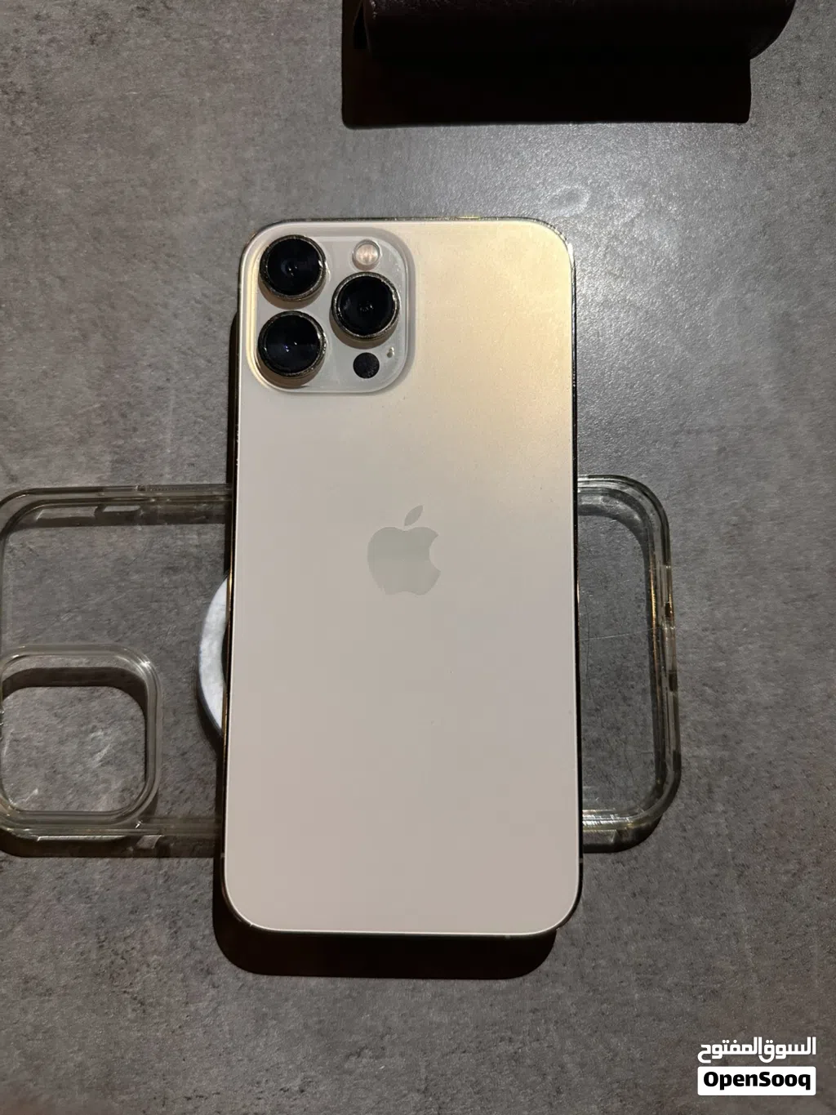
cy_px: 558
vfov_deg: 71.6
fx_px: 773
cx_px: 418
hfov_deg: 56.8
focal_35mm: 24
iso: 500
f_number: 1.78
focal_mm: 6.86
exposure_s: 1/50
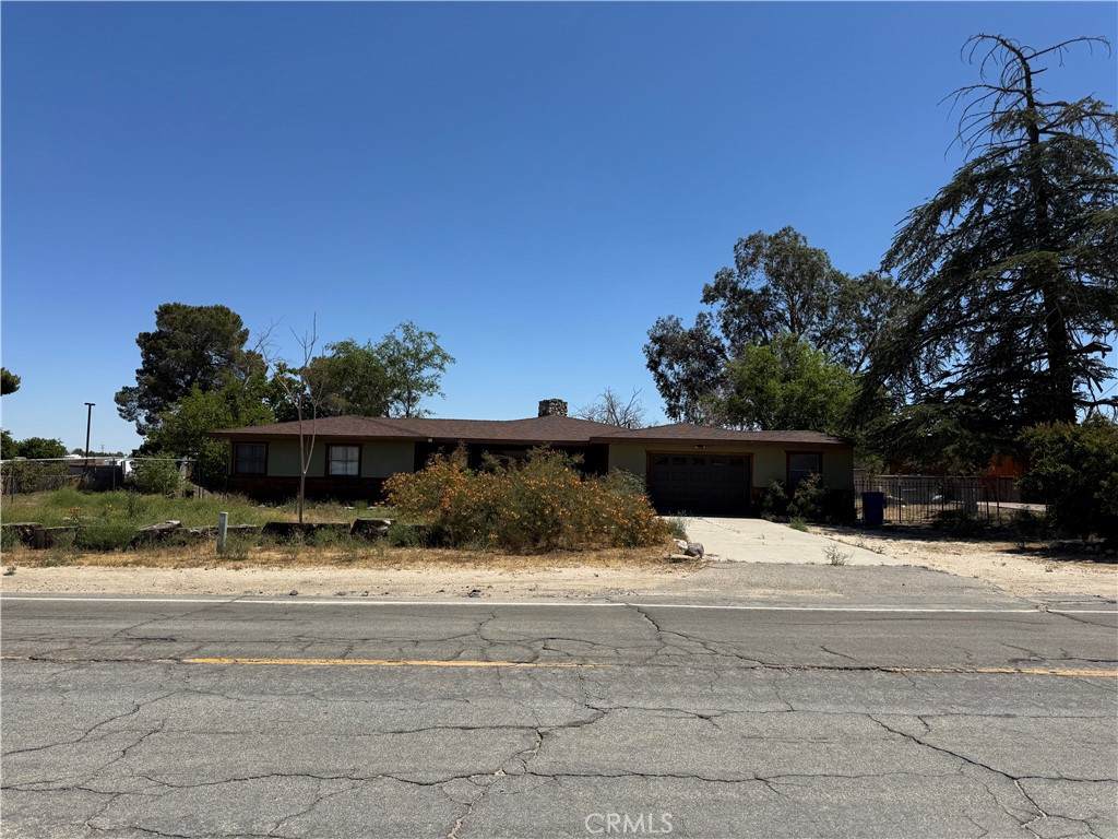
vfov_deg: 56.8
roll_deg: -1.3
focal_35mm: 24
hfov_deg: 71.6
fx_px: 775
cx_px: 559
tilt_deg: +3.2
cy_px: 420
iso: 80
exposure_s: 1/6410
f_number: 1.78
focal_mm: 6.76
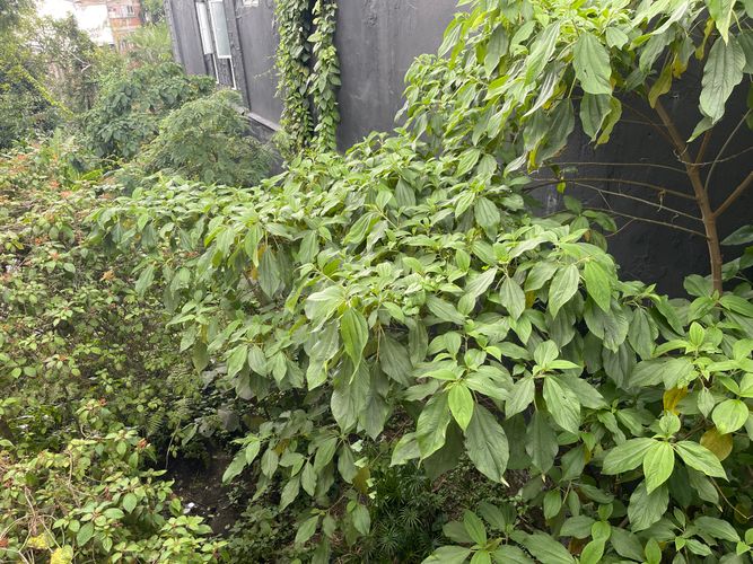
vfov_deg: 54.9
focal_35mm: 25
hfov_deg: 69.4
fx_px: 544
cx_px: 376
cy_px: 282
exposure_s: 1/121
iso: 80
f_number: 1.6
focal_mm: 5.1
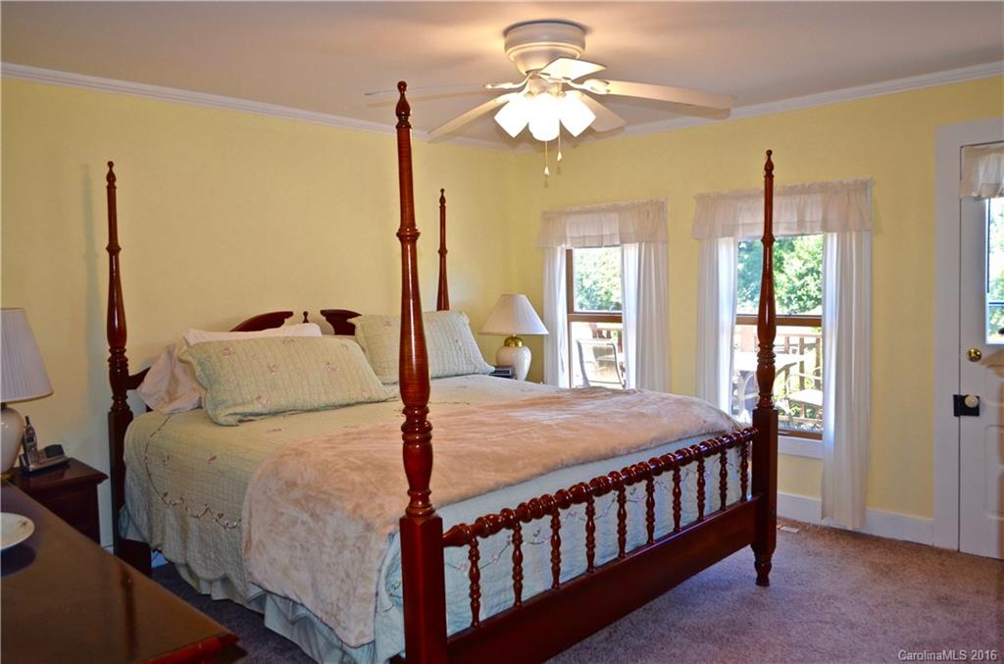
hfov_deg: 67.5
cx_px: 502
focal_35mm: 27
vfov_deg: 47.7
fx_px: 751
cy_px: 332
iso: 400
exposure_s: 1/125
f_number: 3.5
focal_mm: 18
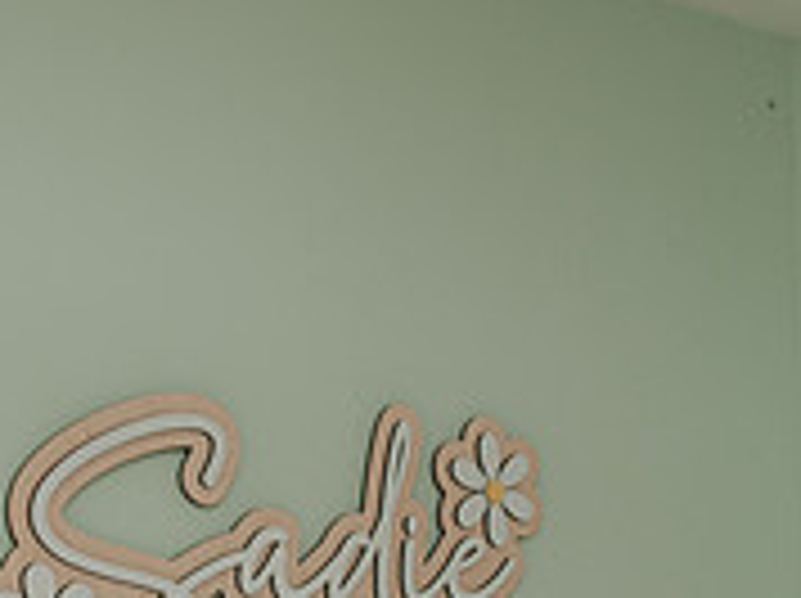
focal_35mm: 82
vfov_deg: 16.7
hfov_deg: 22.9
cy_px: 828
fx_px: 1895
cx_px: 810
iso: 500
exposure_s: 1/200
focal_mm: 24
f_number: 4
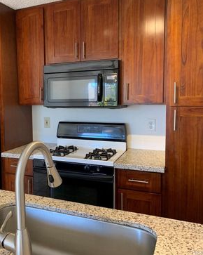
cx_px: 51
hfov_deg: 41.0
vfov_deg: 51.6
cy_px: 125
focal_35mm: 35
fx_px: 263
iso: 125
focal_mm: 4.25
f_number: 1.8
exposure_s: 1/60
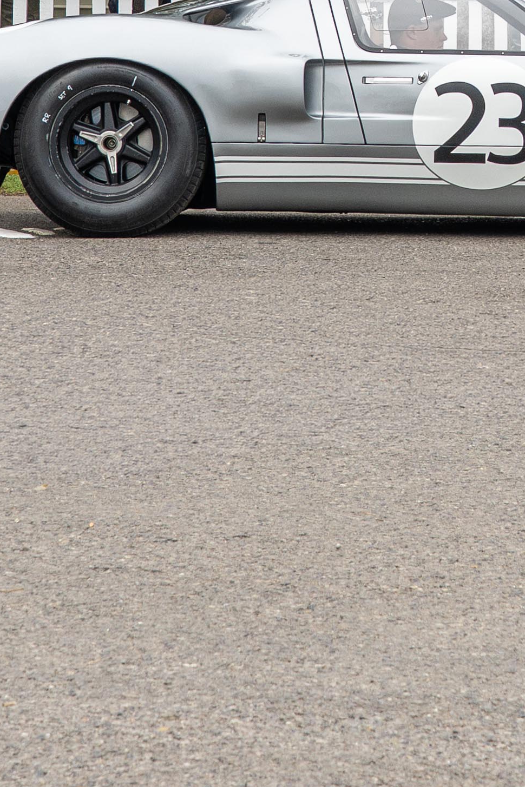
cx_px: 480
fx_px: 3062
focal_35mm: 140
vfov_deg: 14.4
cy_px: -5
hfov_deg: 9.8
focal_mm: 49
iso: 1600
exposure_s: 1/200
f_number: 11
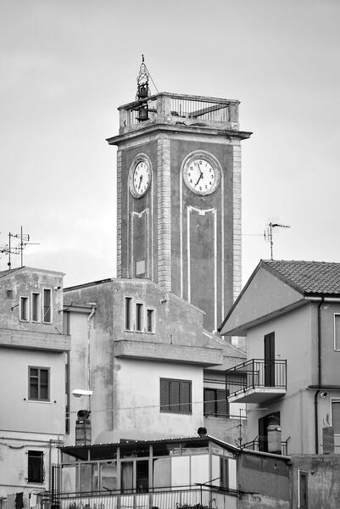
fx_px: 5656
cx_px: 170
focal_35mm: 400
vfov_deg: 5.1
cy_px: 254
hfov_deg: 3.4
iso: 400
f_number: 6.7
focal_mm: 400
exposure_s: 1/125
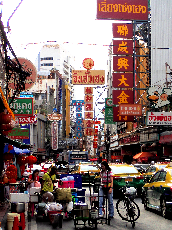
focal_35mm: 74
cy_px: 115
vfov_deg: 26.3
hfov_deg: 19.9
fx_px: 490
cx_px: 86
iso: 100
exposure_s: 1/160
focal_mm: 13.47
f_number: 5.6
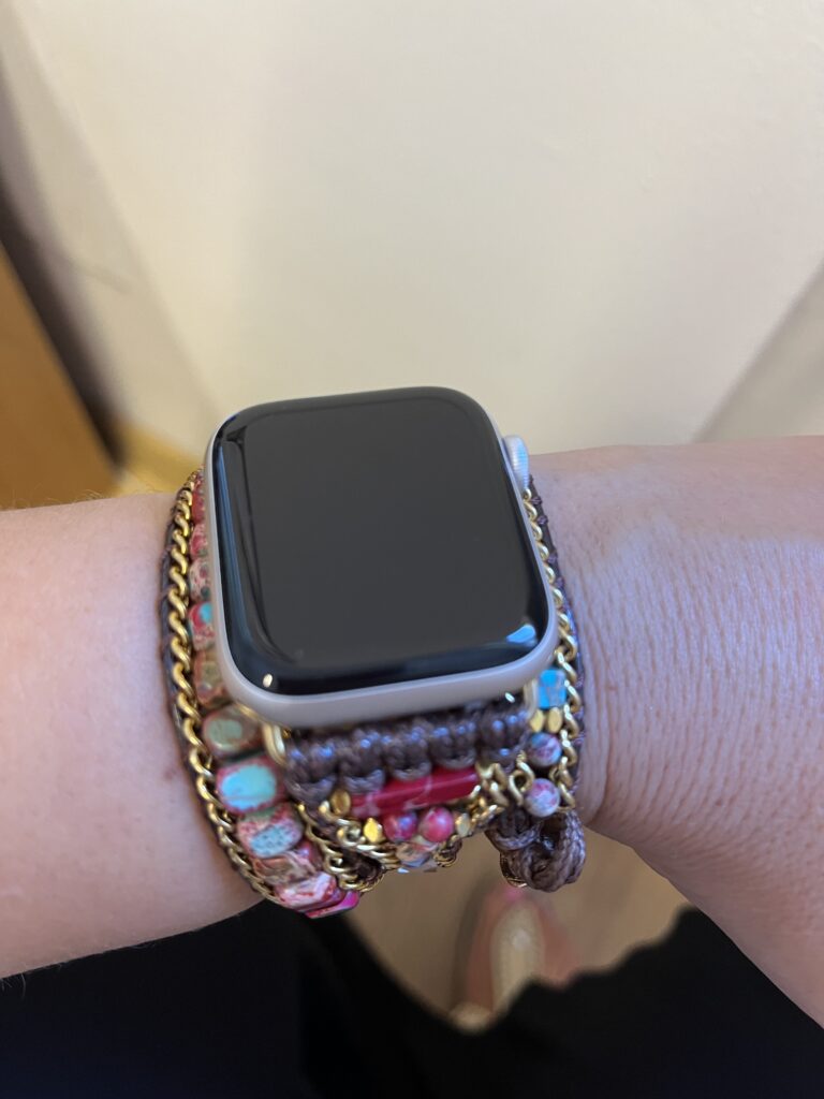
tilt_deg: -65.7
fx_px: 825
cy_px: 550
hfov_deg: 53.1
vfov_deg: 67.3
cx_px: 412
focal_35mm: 26
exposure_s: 1/50
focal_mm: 5.1
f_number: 1.6
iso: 250
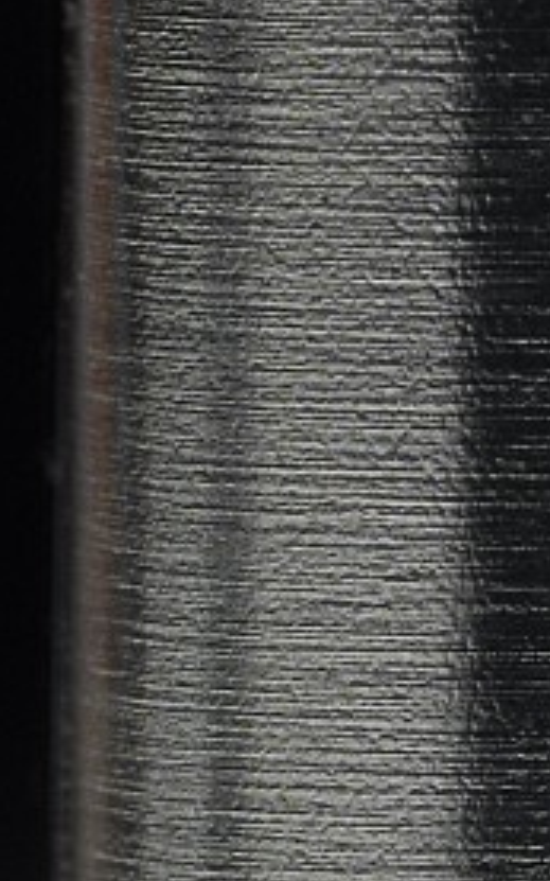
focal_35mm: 592
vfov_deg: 3.6
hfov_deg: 2.2
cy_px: 620
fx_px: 14202
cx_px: 1205
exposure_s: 1/4
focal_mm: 105
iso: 200
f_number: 11
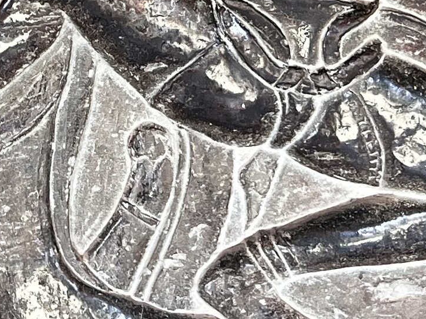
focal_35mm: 143
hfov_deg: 13.3
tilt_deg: +0.2
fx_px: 1760
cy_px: -311
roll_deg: +1.8
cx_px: -130
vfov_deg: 9.7
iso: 125
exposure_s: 1/121
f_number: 1.5
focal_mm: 5.7
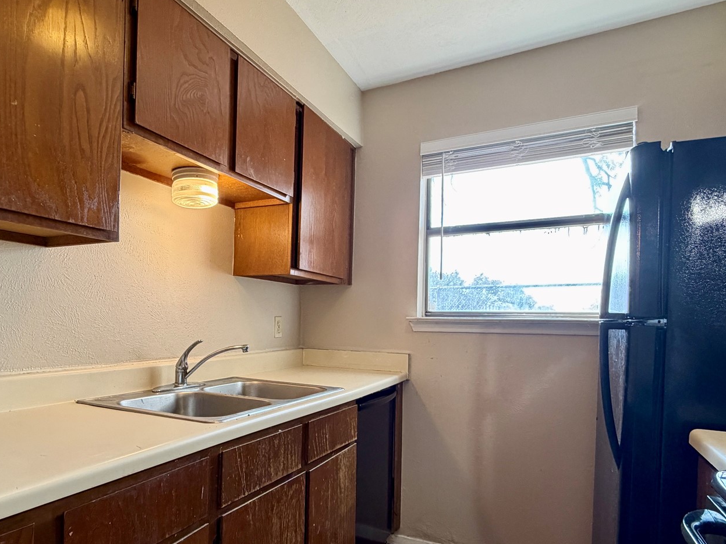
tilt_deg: +0.8
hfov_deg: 73.0
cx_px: 282
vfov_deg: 58.5
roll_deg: -0.6
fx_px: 482
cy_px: 320
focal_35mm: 23
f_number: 2.2
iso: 250
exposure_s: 1/120
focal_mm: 2.22
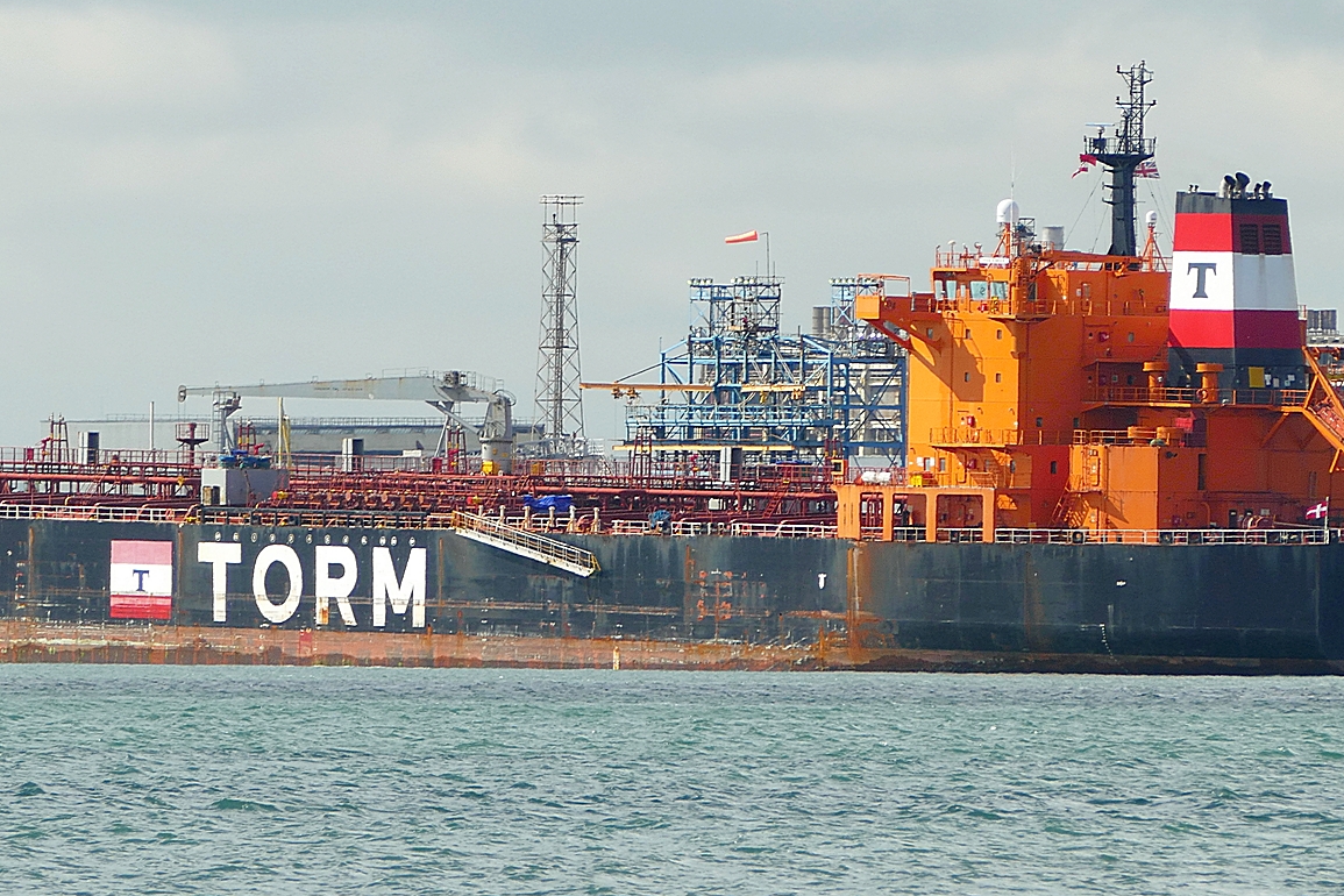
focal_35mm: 845
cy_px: 490
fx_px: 31544
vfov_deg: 1.6
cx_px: 591
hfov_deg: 2.4
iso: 125
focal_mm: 146
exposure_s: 1/400
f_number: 4.5
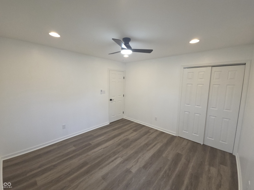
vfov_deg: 89.9
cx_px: 127
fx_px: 95
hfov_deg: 106.2
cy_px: 95
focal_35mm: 13
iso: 200
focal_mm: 2.2
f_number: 2.2
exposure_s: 1/120
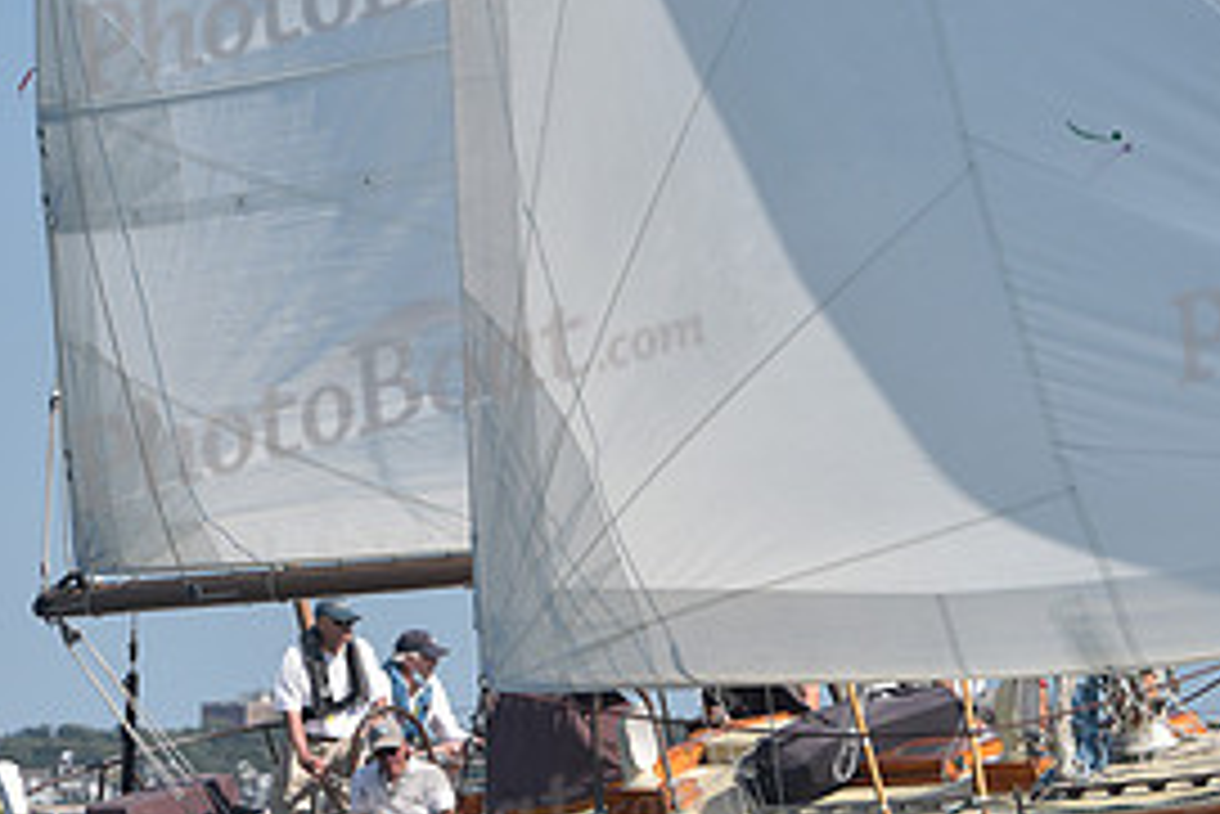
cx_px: 941
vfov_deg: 5.4
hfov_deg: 8.0
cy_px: 564
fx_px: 8714
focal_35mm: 257
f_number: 5.6
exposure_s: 1/1000
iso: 250
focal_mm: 120
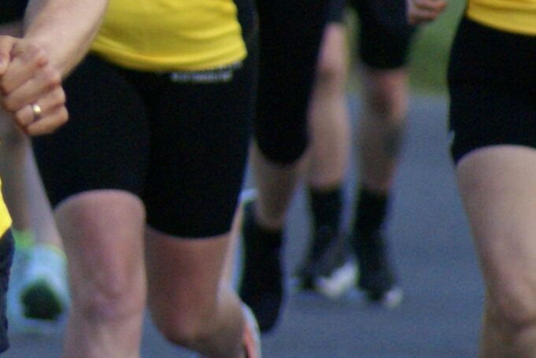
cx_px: -214
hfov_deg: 1.6
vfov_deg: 1.1
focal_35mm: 1297
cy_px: -197
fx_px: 19322
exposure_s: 1/500
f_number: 5.6
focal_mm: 230
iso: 800
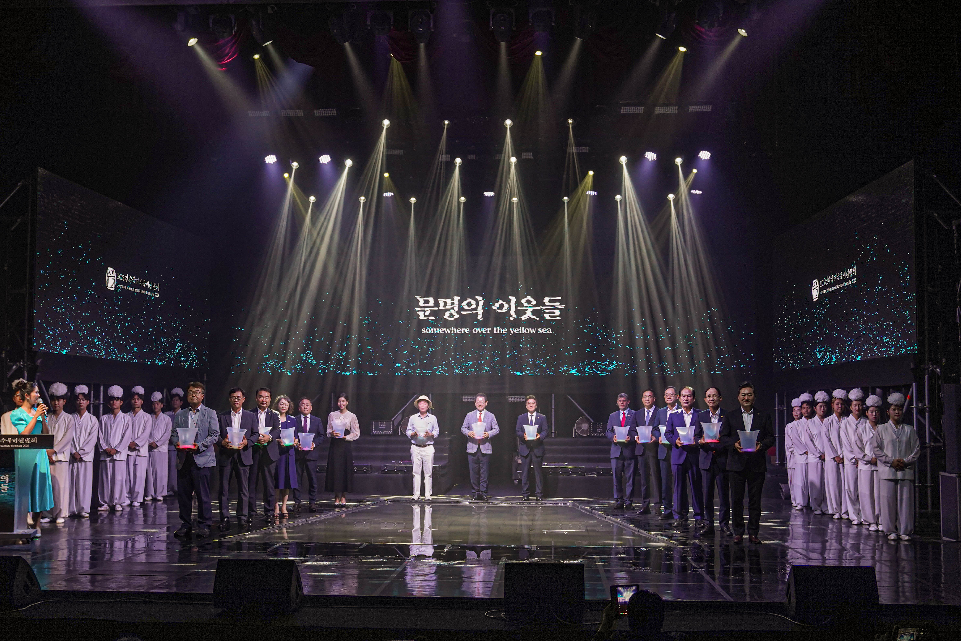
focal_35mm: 43
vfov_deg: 31.2
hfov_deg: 45.4
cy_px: 347
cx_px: 469
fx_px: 1148
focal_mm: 34
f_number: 4
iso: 1250
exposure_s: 1/200
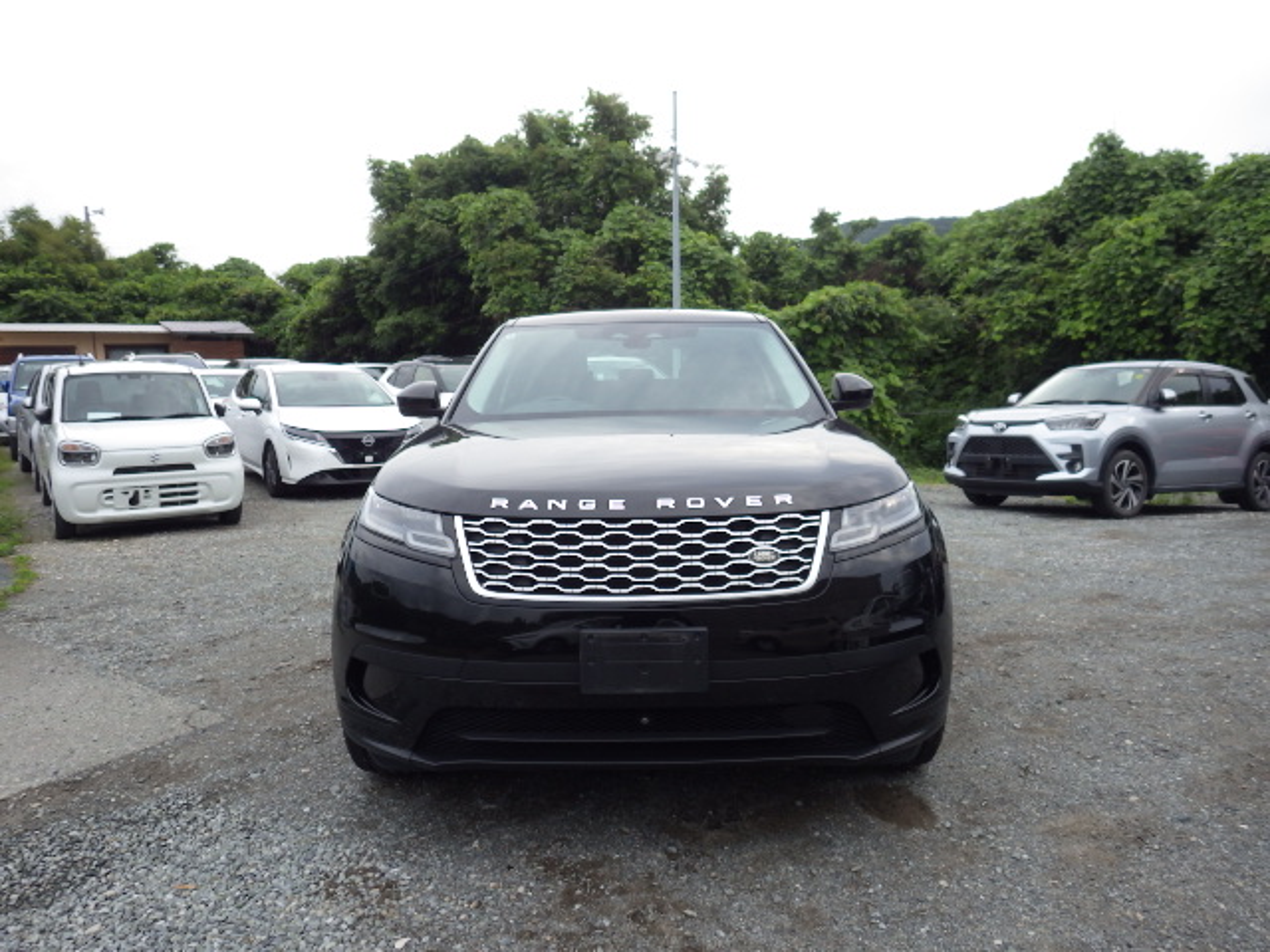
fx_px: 917
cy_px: 476
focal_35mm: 25
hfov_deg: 69.4
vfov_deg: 54.9
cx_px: 635
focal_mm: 4.5
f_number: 2.8
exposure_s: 1/500
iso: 125
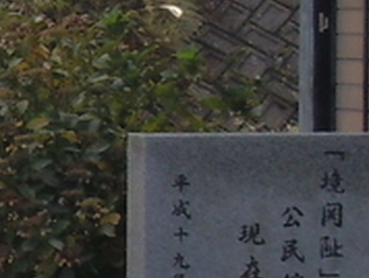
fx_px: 2156
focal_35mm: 202
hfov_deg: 8.9
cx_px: -518
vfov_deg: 7.4
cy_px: 71
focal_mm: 5.4
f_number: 3.5
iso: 100
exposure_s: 1/500
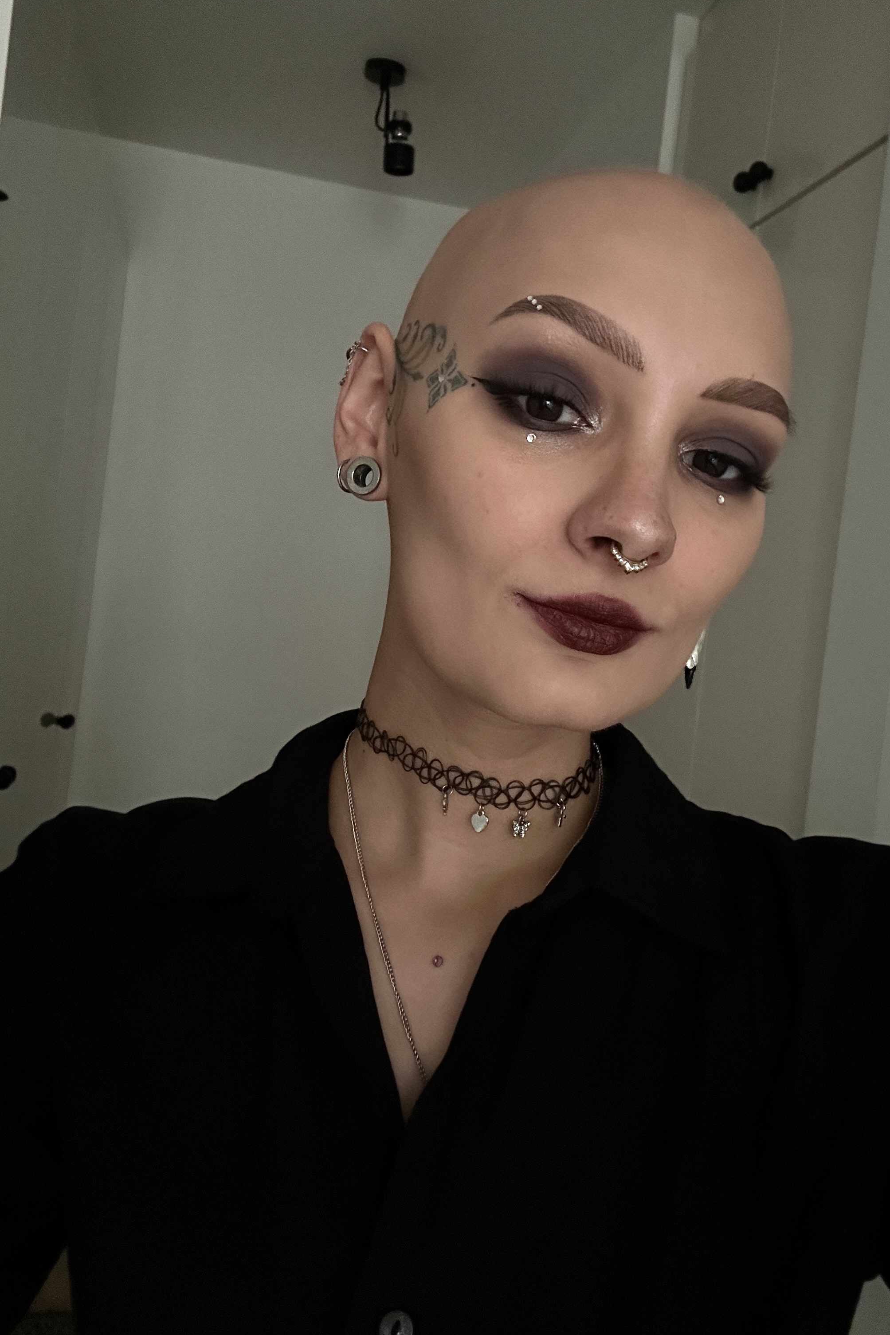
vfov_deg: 58.7
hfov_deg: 41.1
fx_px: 1187
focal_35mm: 32
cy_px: 651
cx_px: 492
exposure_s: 1/42
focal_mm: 2.69
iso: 320
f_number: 1.9
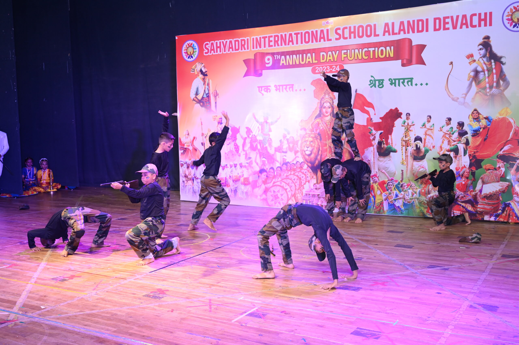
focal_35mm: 38
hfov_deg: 50.7
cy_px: 172
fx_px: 547
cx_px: 260
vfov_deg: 35.0
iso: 1600
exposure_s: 1/125
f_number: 5
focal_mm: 38
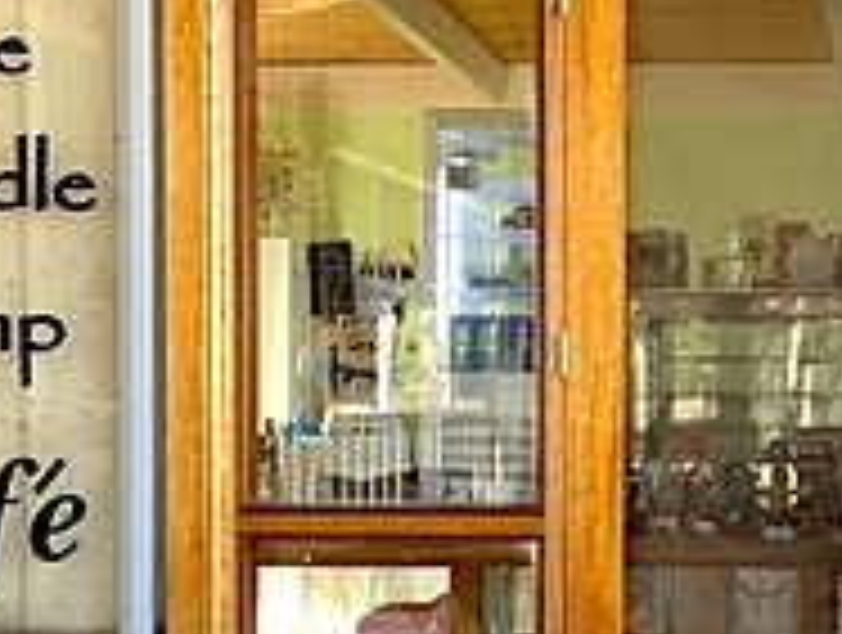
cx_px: 896
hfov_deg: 19.6
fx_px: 2340
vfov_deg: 15.4
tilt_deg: -1.3
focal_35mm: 96
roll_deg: -2.1
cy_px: 461
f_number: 2.2
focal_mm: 4.15
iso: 50
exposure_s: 1/100
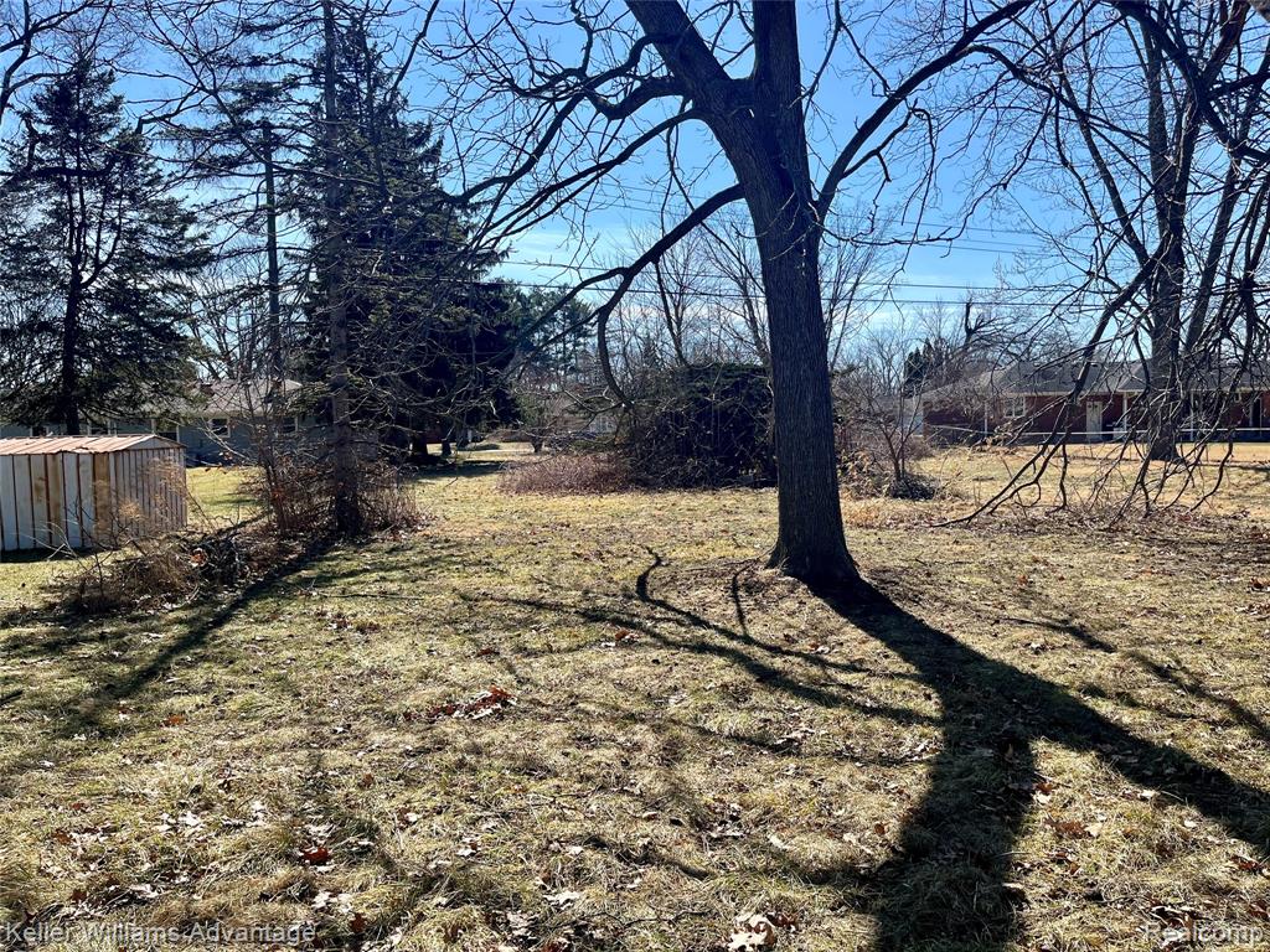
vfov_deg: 53.1
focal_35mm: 26
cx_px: 635
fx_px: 954
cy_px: 476
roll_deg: +0.6
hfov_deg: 67.3
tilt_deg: -3.0
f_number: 1.6
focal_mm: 5.1
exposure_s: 1/2632
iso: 50
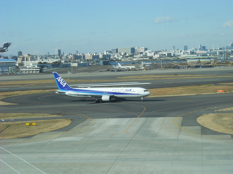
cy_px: 87
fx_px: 713
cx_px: 116
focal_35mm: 106
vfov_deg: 14.0
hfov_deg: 18.5
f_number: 5.3
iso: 80
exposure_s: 1/320
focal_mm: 17.48
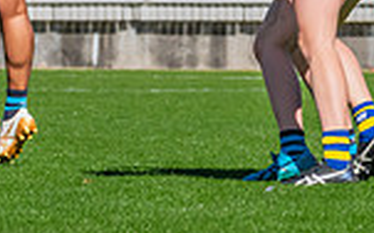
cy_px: -291
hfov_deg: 1.5
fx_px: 14580
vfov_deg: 0.9
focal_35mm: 1432
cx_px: -75
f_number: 13
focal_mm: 290
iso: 800
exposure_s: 1/1250
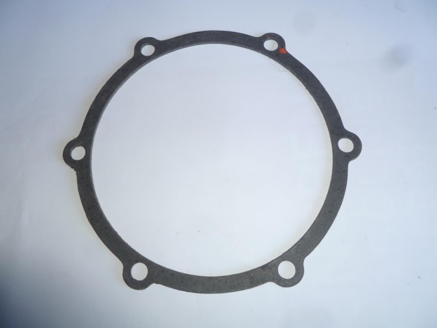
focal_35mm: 28
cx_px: 218
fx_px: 353
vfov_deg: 49.7
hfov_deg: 63.4
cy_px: 164
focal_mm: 5
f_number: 3.3
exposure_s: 1/30
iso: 100
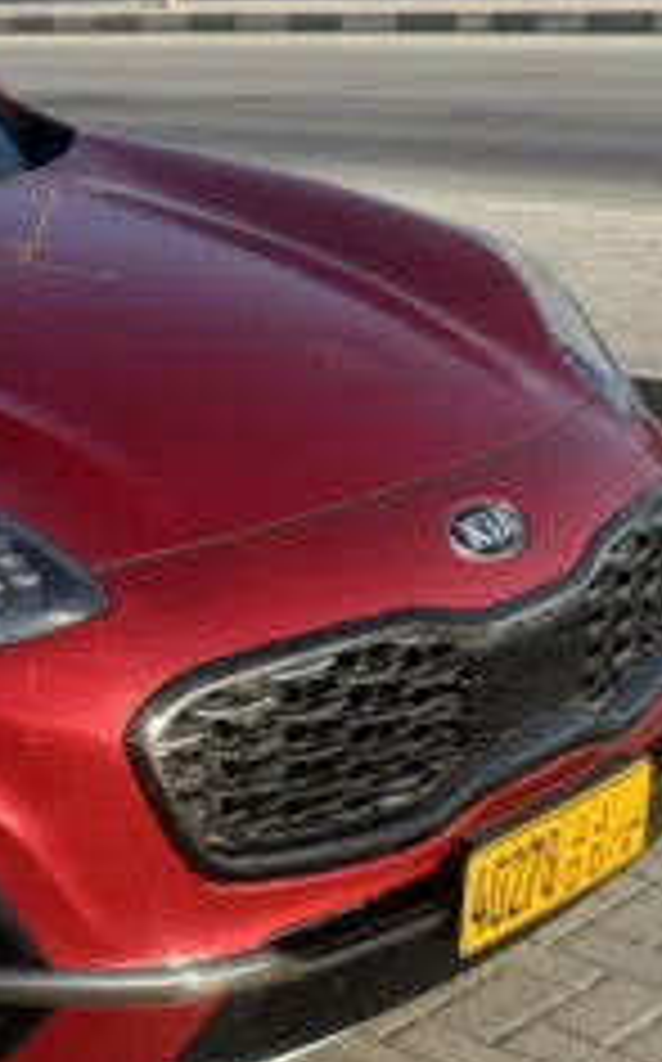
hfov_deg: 16.2
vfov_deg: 29.8
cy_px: 477
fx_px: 1997
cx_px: -486
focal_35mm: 69
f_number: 1.78
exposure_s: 1/2506
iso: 80
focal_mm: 6.76
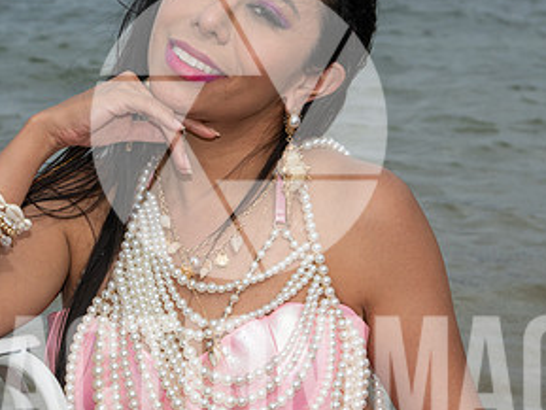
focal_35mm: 165
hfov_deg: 12.0
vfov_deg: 9.0
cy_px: 232
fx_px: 2604
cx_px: 269
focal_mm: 70
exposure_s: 1/250
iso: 64
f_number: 10
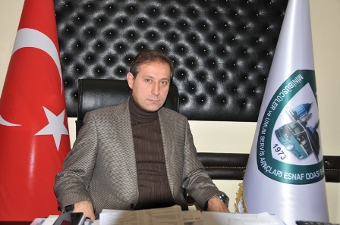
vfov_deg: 34.1
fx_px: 368
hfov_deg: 49.6
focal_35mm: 39
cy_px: 112
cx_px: 170
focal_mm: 26
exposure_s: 1/60
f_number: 3.8
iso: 250
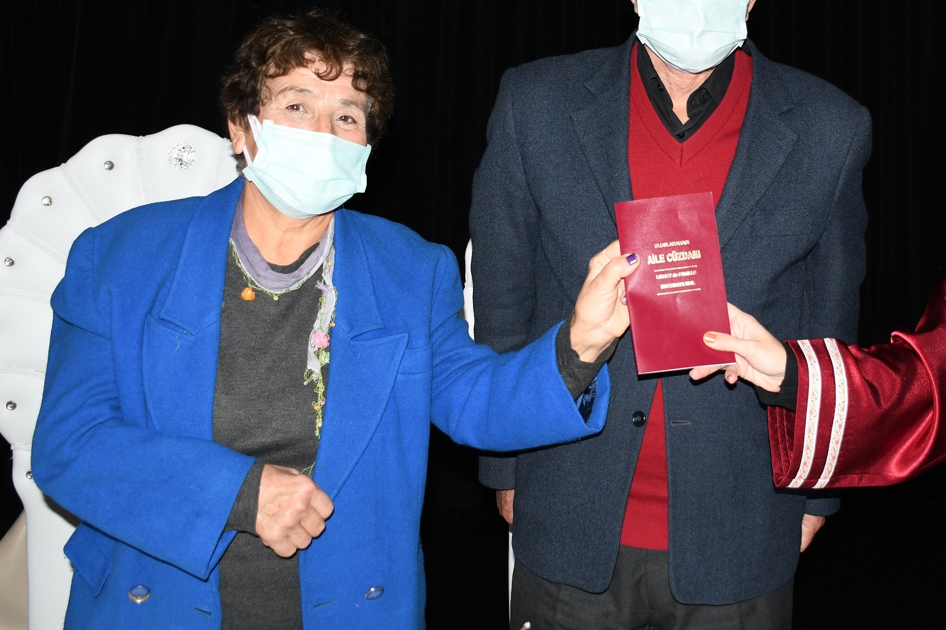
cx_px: 651
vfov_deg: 29.1
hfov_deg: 42.0
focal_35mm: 46
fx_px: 1208
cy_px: 226
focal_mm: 20
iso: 200
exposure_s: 1/60
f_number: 3.5
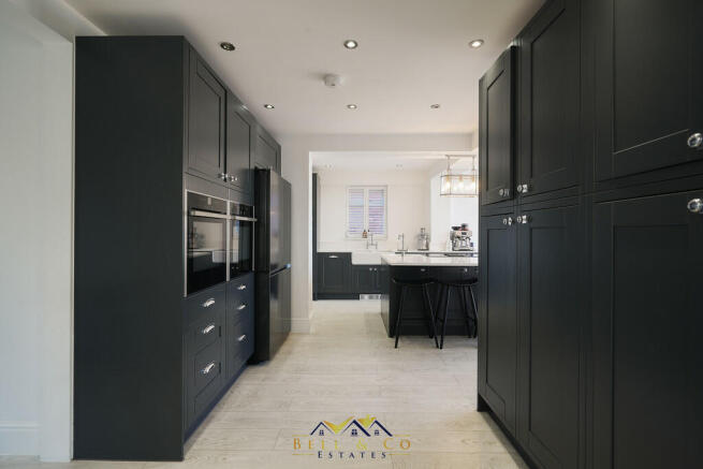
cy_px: 234
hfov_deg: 96.7
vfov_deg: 73.8
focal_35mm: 16
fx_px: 312
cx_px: 352
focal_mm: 16
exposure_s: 3.2
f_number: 9
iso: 100
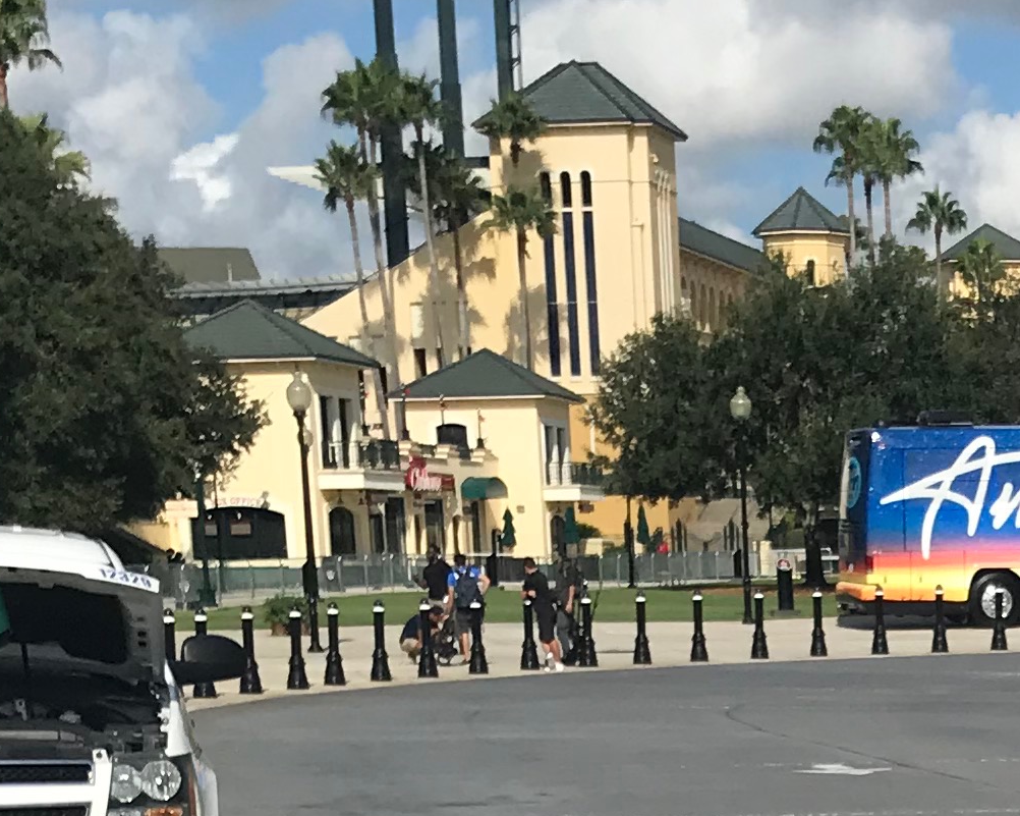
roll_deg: +0.9
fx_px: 3320
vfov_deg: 12.6
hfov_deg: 17.1
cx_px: 1005
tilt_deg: -15.5
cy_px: 1544
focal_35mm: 110
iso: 20
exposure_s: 1/3831
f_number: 1.8
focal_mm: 3.99
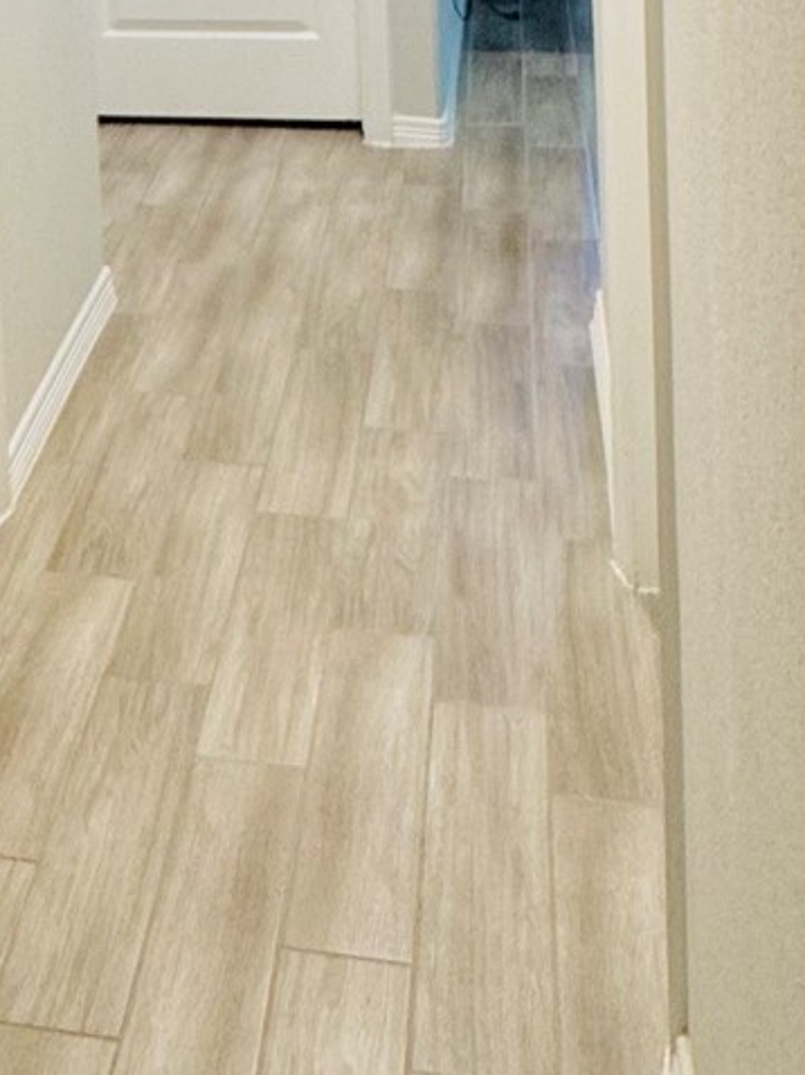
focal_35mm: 60
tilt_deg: -3.4
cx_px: 70
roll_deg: +3.7
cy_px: -328
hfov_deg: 23.7
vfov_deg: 27.0
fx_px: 1862
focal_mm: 2.22
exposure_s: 1/60
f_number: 2.2
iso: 200
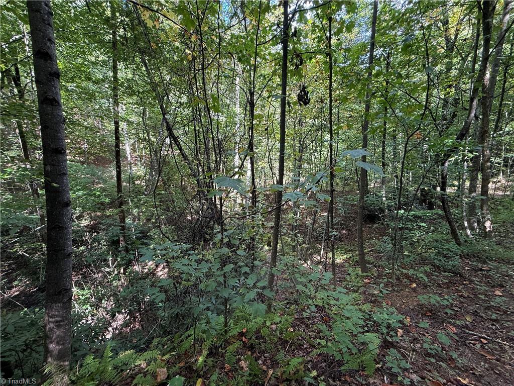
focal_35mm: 14
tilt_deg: -10.1
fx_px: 208
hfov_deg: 102.1
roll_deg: -0.7
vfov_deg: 85.7
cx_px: 257
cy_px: 193
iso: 125
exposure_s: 1/99
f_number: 2.2
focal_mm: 2.22
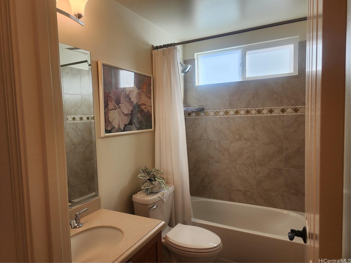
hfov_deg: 73.9
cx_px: 176
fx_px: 233
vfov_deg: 58.9
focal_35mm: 23
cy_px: 132
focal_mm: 6.4
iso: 50
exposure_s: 1/120
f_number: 1.8
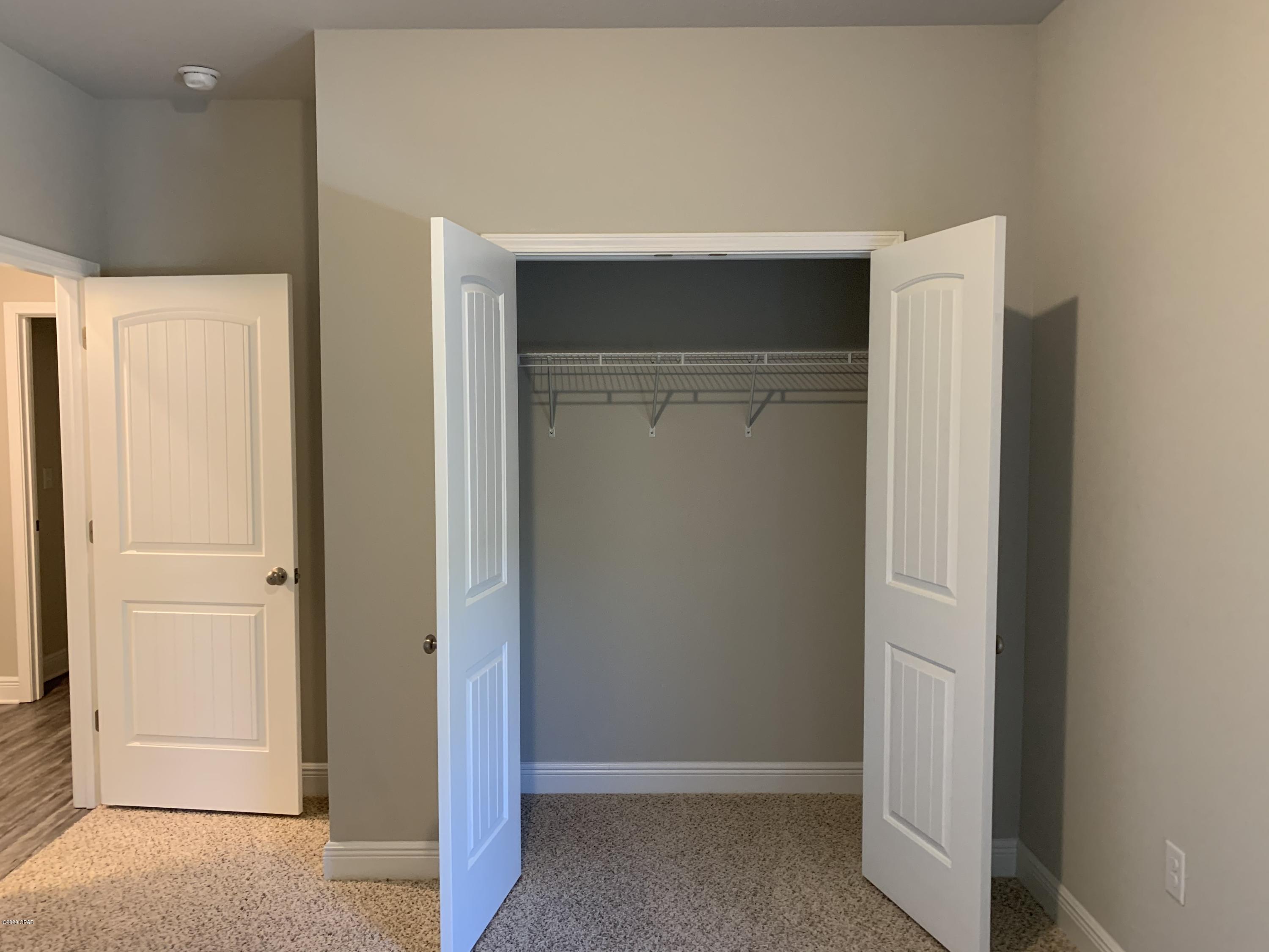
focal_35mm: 26
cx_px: 634
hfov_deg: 67.3
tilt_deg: -4.6
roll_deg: +0.8
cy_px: 476
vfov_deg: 53.1
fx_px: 953
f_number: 1.8
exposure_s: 1/40
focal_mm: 4.25
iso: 250
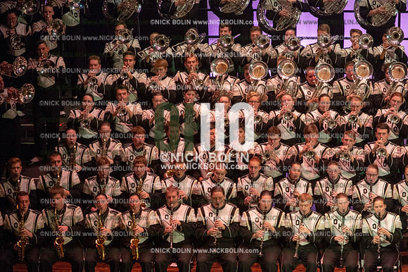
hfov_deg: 7.4
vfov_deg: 4.9
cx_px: 204
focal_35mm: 280
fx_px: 3171
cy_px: 136
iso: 8000
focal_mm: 280
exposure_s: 1/200
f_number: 5.6
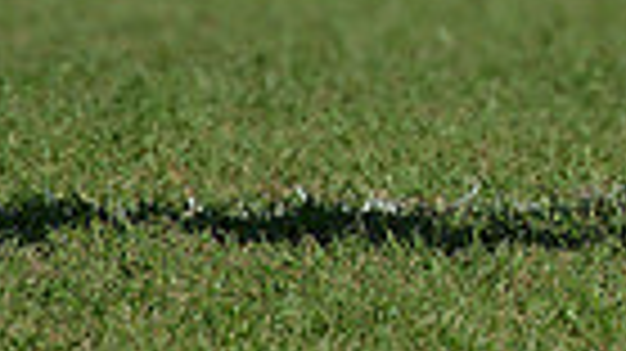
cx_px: 1175
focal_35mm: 1225
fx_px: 20322
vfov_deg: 1.0
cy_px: -457
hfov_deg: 1.8
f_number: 4
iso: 320
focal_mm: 280
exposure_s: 1/2500
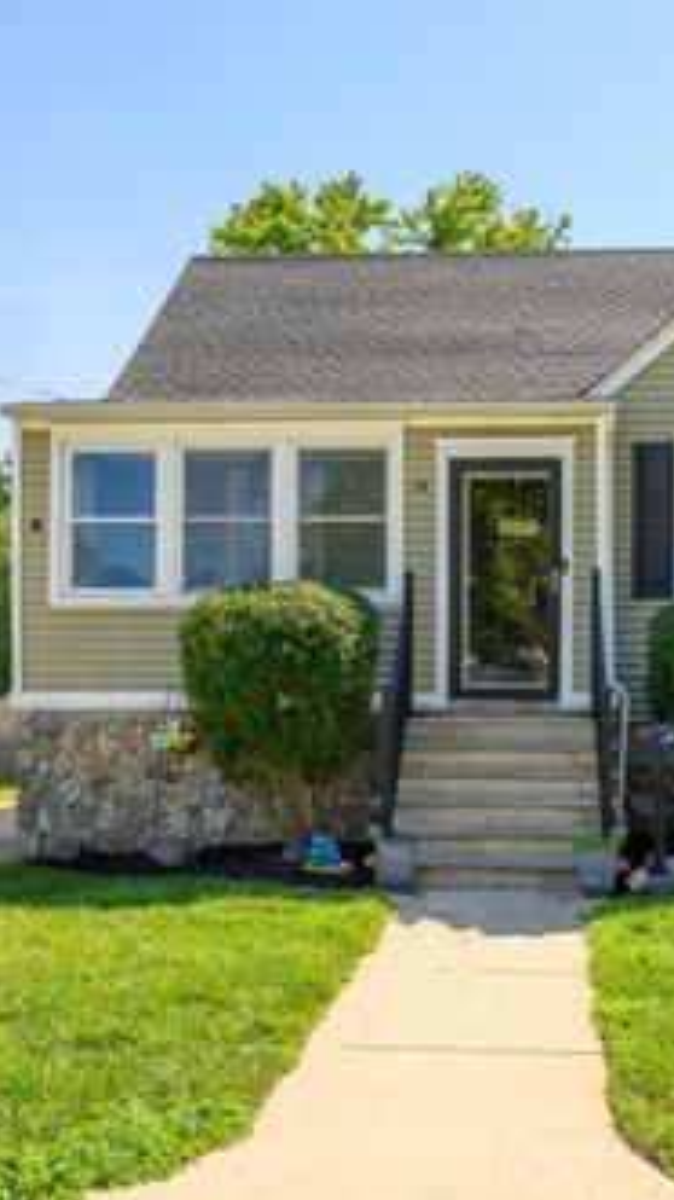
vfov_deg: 52.8
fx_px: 1208
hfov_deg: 30.7
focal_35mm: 38
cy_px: 600
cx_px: 493
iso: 200
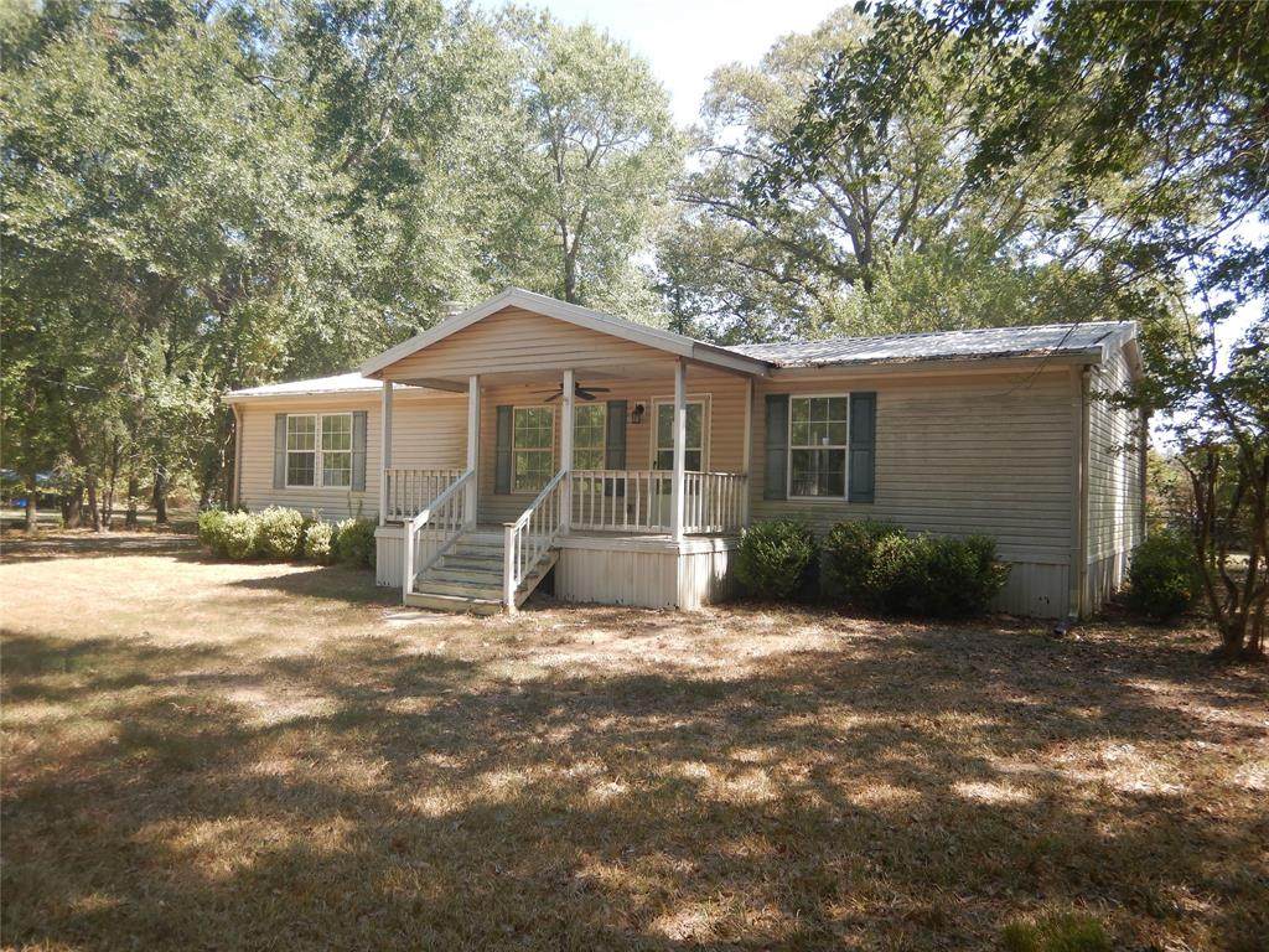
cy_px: 476
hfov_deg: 67.3
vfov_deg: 53.1
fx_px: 953
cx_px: 634
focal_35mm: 26
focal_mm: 4.7
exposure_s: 1/400
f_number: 2.8
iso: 125
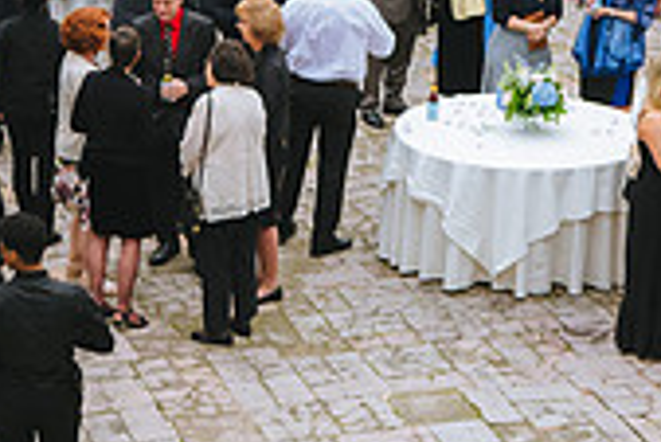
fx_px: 2205
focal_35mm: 120
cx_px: 113
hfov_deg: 16.9
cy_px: 244
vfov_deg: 11.4
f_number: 3.5
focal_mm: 35
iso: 1600
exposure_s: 1/400
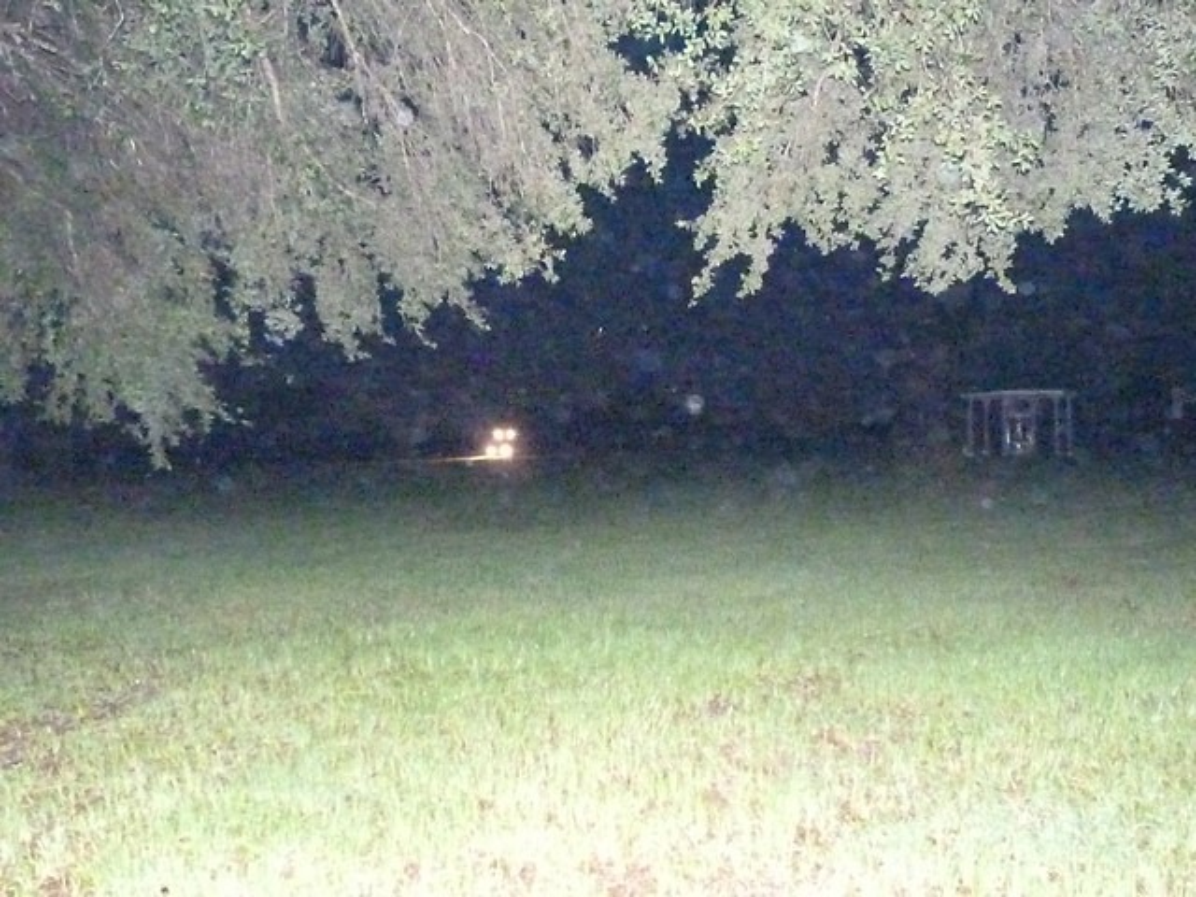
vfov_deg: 48.2
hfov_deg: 61.7
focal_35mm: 29
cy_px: 448
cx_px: 598
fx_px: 1002
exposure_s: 1/30
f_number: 2.9
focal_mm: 5.2
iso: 6400
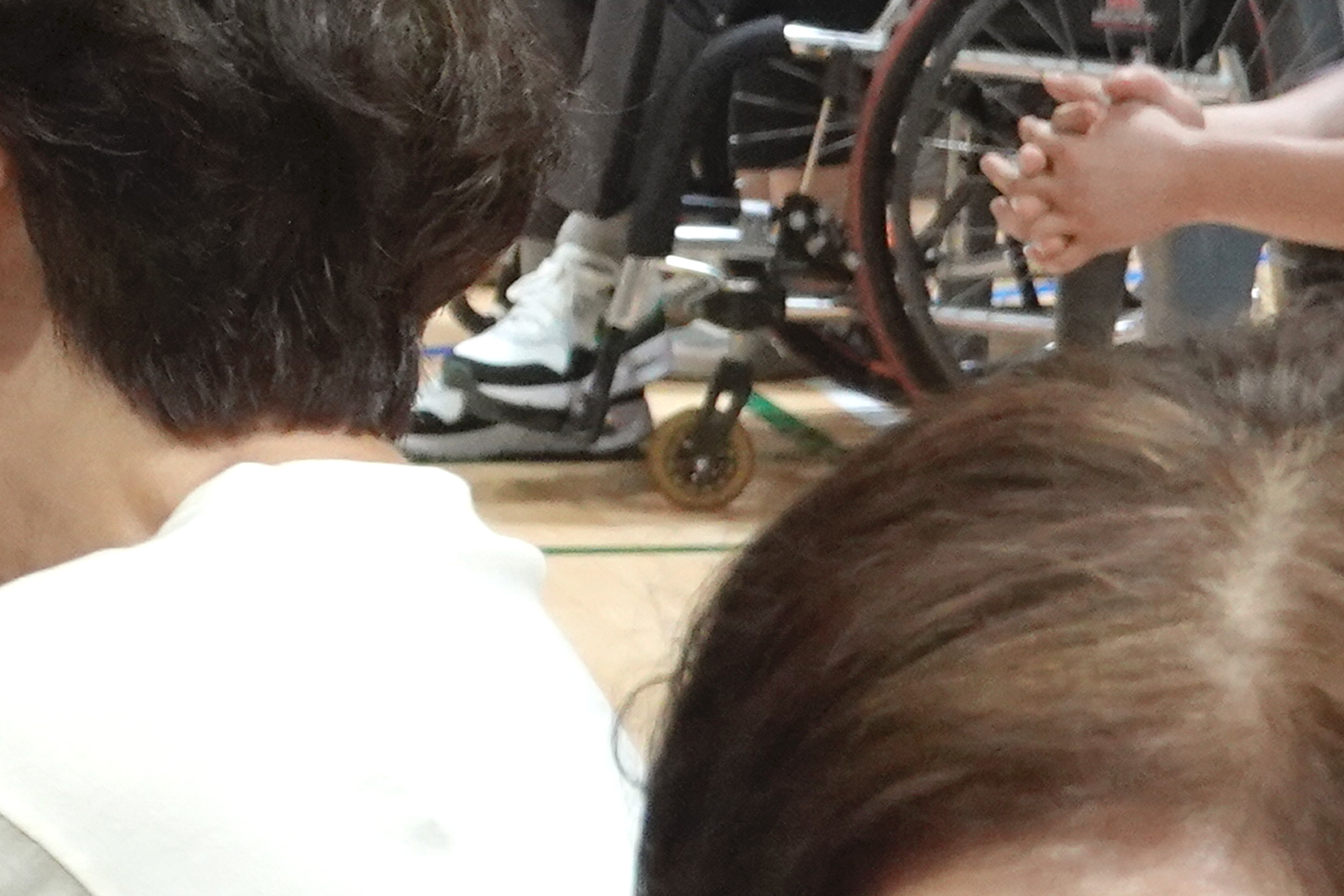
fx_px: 5562
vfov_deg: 9.2
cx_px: -632
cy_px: 309
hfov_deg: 13.1
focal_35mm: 149
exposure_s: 1/160
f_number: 4
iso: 1250
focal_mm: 18.63
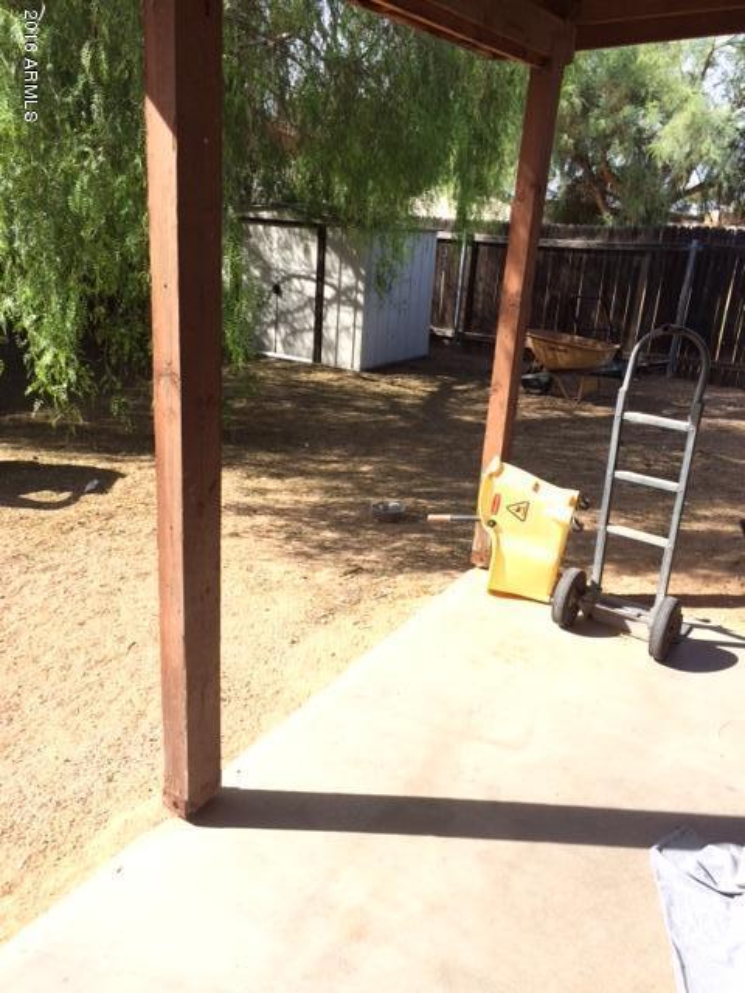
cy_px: 496
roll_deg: -4.4
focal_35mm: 29
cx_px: 372
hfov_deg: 48.2
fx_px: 832
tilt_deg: -18.3
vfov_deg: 61.7
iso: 32
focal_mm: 4.15
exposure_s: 1/1282
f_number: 2.2
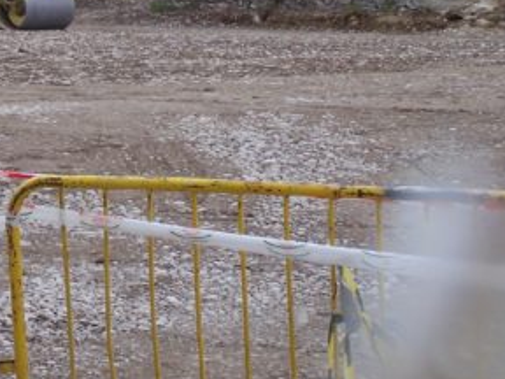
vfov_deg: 8.2
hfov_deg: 10.9
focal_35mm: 181
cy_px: -18
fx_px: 2641
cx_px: 77
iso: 64
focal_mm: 12.4
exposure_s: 1/125
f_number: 3.2
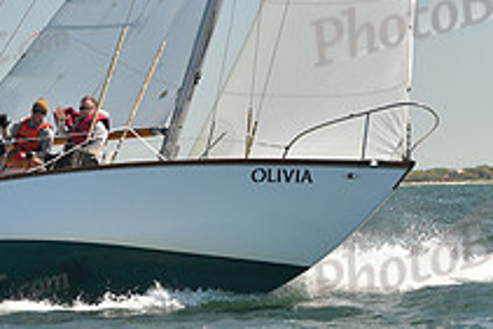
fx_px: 2631
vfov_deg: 7.2
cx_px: 192
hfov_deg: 10.7
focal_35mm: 192
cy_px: 160
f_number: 4
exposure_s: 1/1000
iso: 250
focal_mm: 70
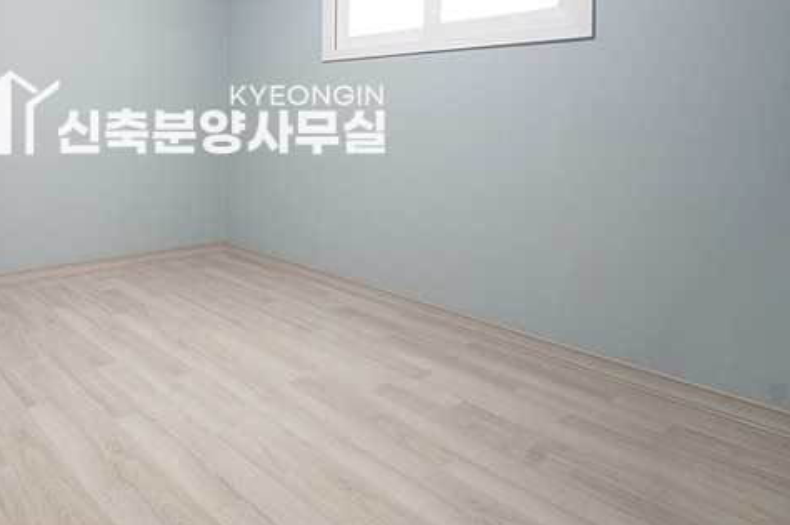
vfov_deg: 44.3
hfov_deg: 61.3
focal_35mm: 28
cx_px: 178
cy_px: 107
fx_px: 610
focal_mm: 11
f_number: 9
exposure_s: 1/10
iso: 800
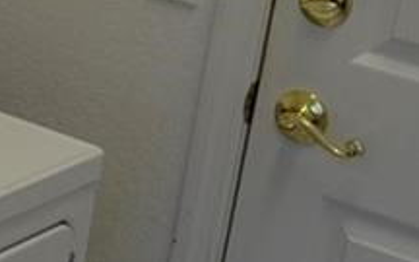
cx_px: -314
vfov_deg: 10.0
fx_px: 1484
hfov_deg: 14.3
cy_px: -16
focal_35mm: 130
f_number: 5
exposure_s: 1/100
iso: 400
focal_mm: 18
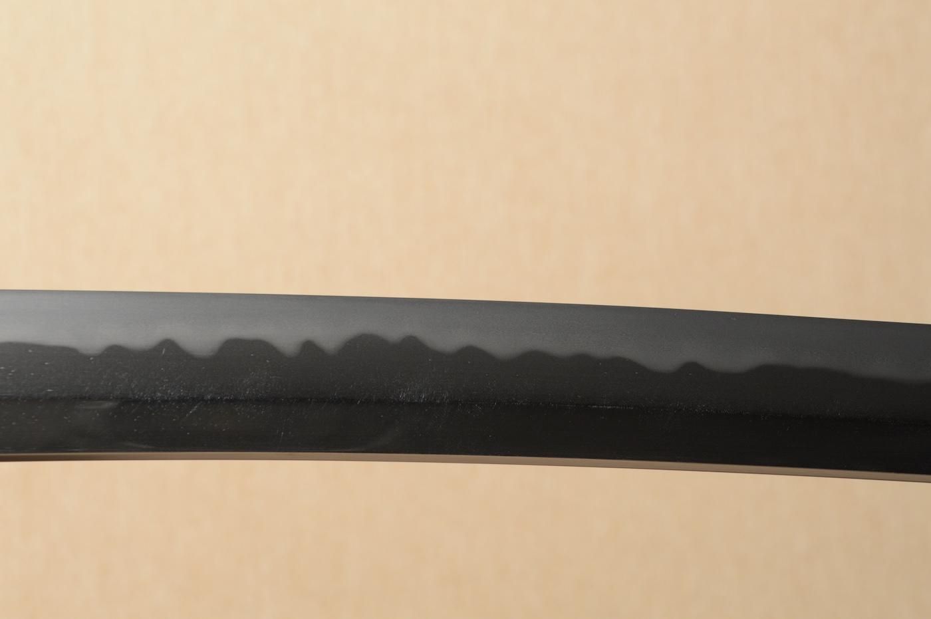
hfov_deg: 19.5
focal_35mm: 105
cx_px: 466
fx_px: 2713
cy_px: 310
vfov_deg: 13.0
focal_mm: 70
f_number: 11
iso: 400
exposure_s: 1/2
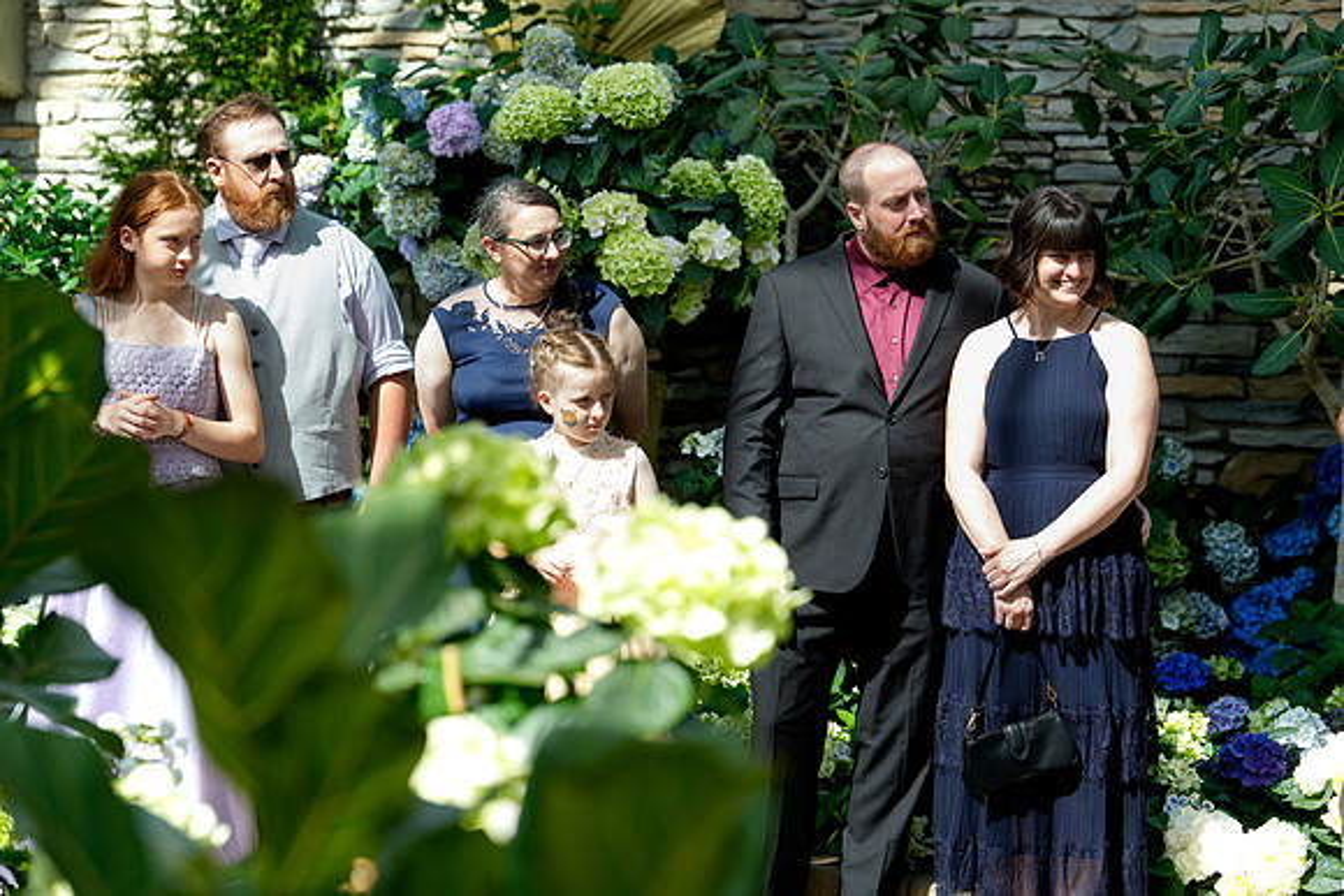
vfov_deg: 15.4
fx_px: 3323
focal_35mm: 89
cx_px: 672
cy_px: 448
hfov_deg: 22.9
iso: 640
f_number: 3.2
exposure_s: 1/1250
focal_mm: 89
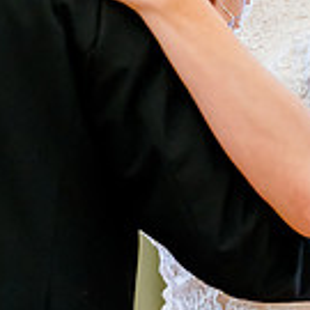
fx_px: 3870
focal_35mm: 382
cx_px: 147
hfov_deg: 4.6
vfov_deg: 4.6
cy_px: -73
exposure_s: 1/500
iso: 2000
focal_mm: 105
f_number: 2.8
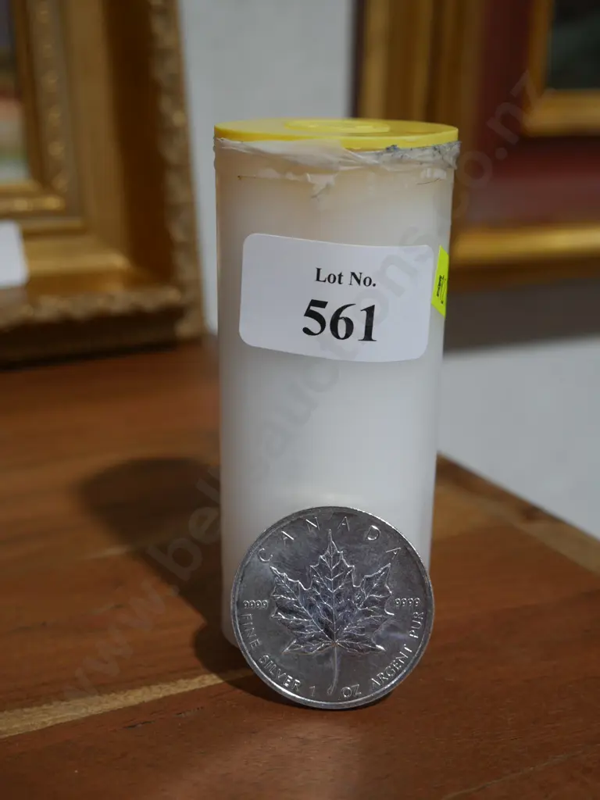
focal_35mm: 50
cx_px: 300
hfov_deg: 29.1
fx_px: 1156
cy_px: 400
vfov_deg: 38.2
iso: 400
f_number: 5.3
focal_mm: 25
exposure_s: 1/60
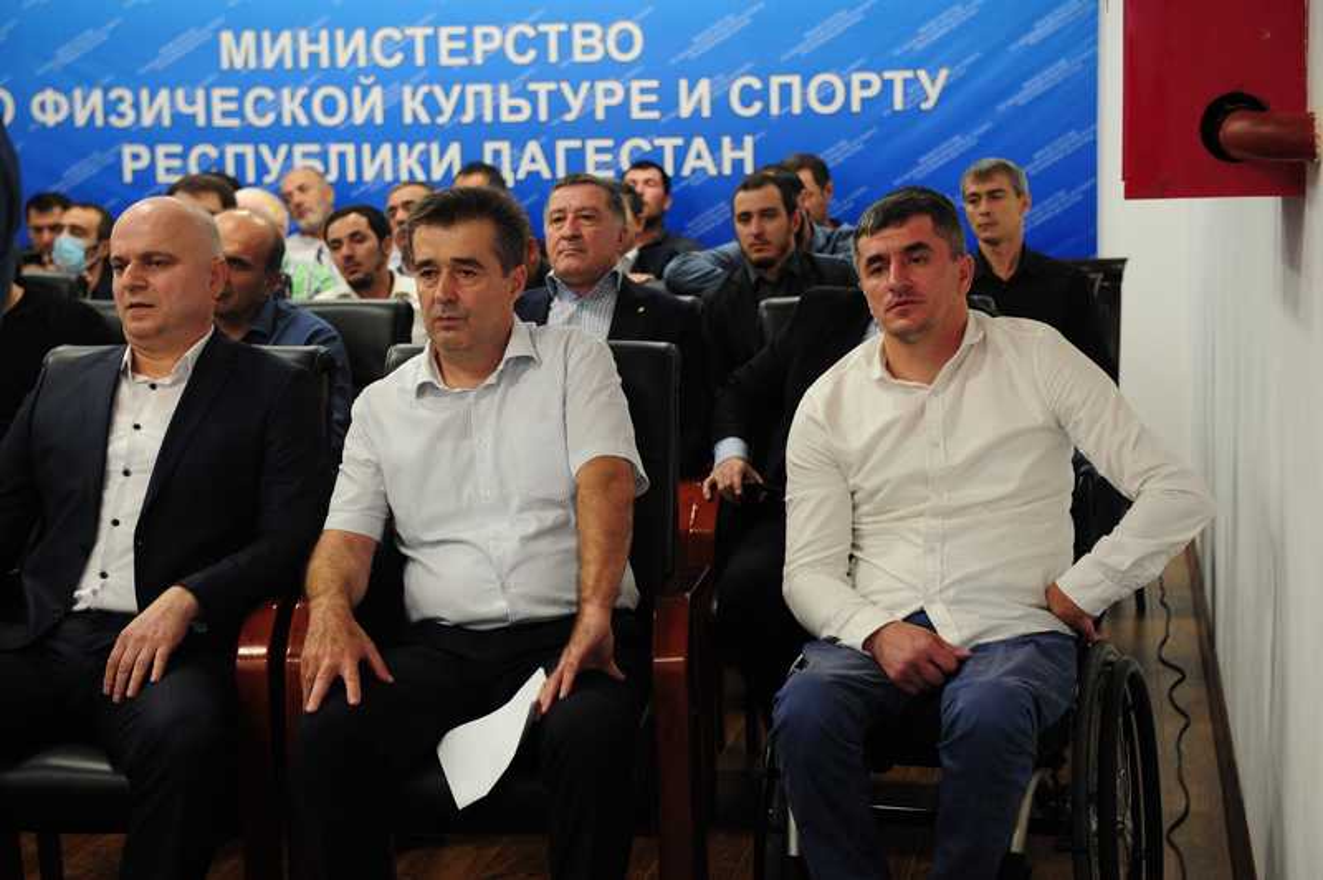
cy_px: 440
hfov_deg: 28.9
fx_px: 2570
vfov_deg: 19.4
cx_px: 662
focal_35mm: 70
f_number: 4.5
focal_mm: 70
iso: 3200
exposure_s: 1/125
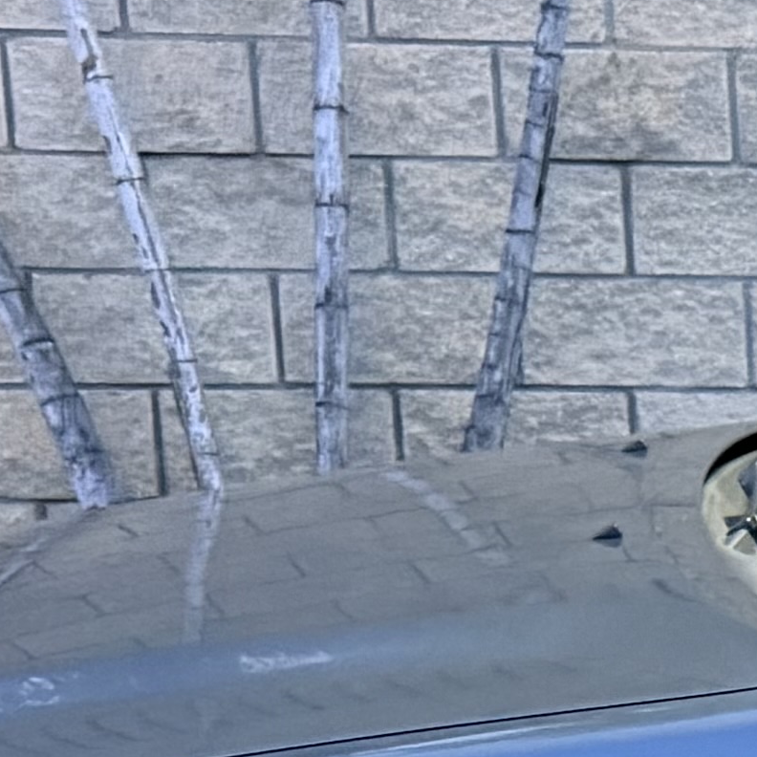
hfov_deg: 9.8
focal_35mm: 153
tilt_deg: -13.7
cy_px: 1070
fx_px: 3785
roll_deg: -1.7
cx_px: 1925
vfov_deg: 11.1
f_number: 1.78
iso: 1000
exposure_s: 1/40
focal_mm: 6.76
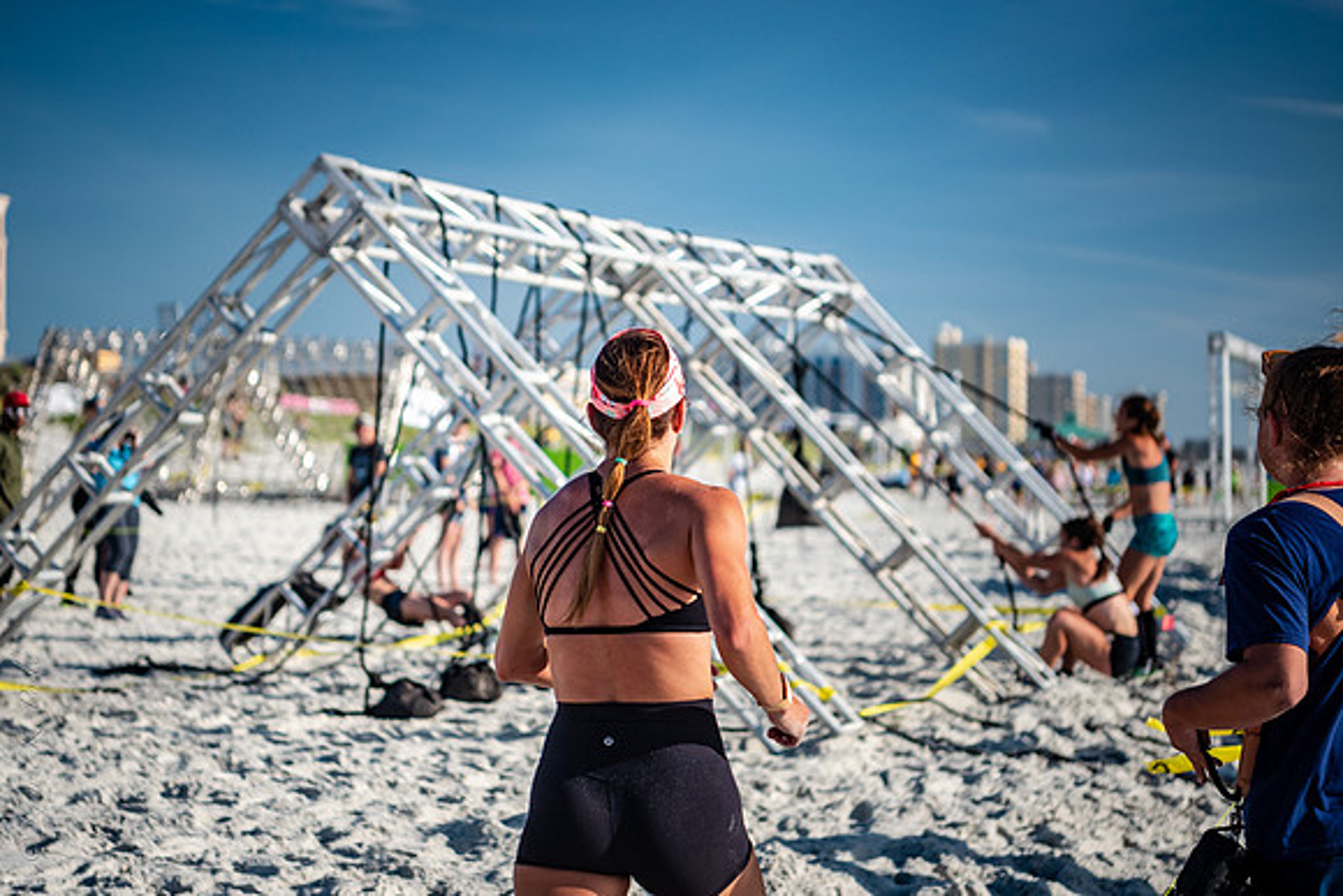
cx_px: 627
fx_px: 2986
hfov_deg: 25.3
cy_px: 403
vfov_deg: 17.1
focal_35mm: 80
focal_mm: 70
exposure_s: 1/3200
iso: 500
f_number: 2.8
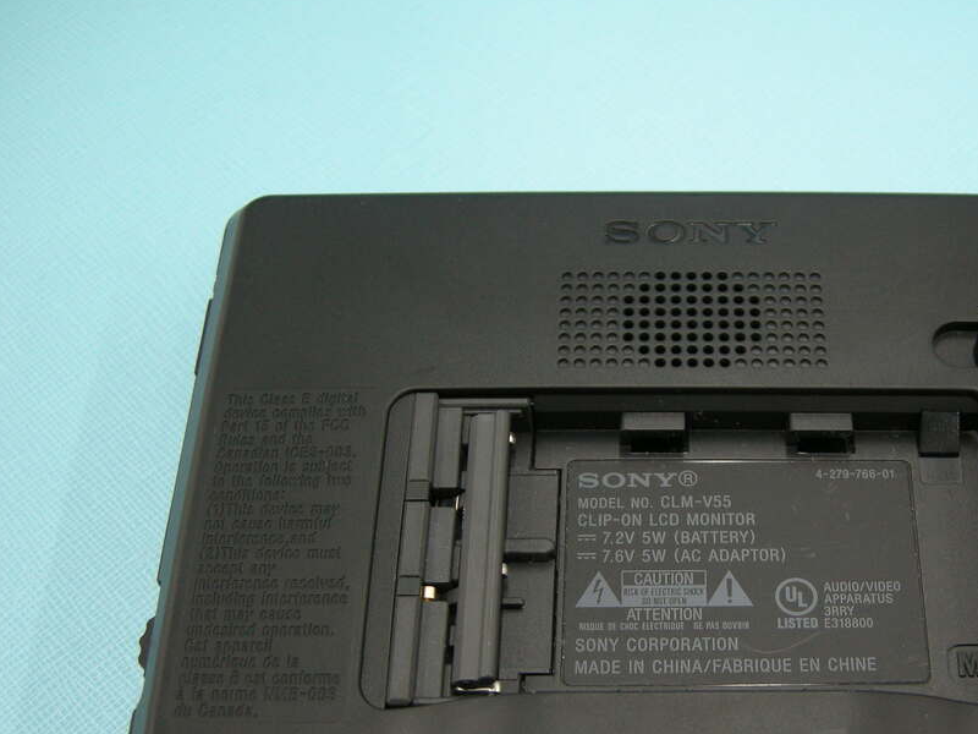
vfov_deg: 26.8
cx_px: 703
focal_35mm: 54
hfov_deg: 35.0
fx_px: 1526
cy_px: 522
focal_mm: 7.5
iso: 111
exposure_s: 1/60.1
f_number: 2.7
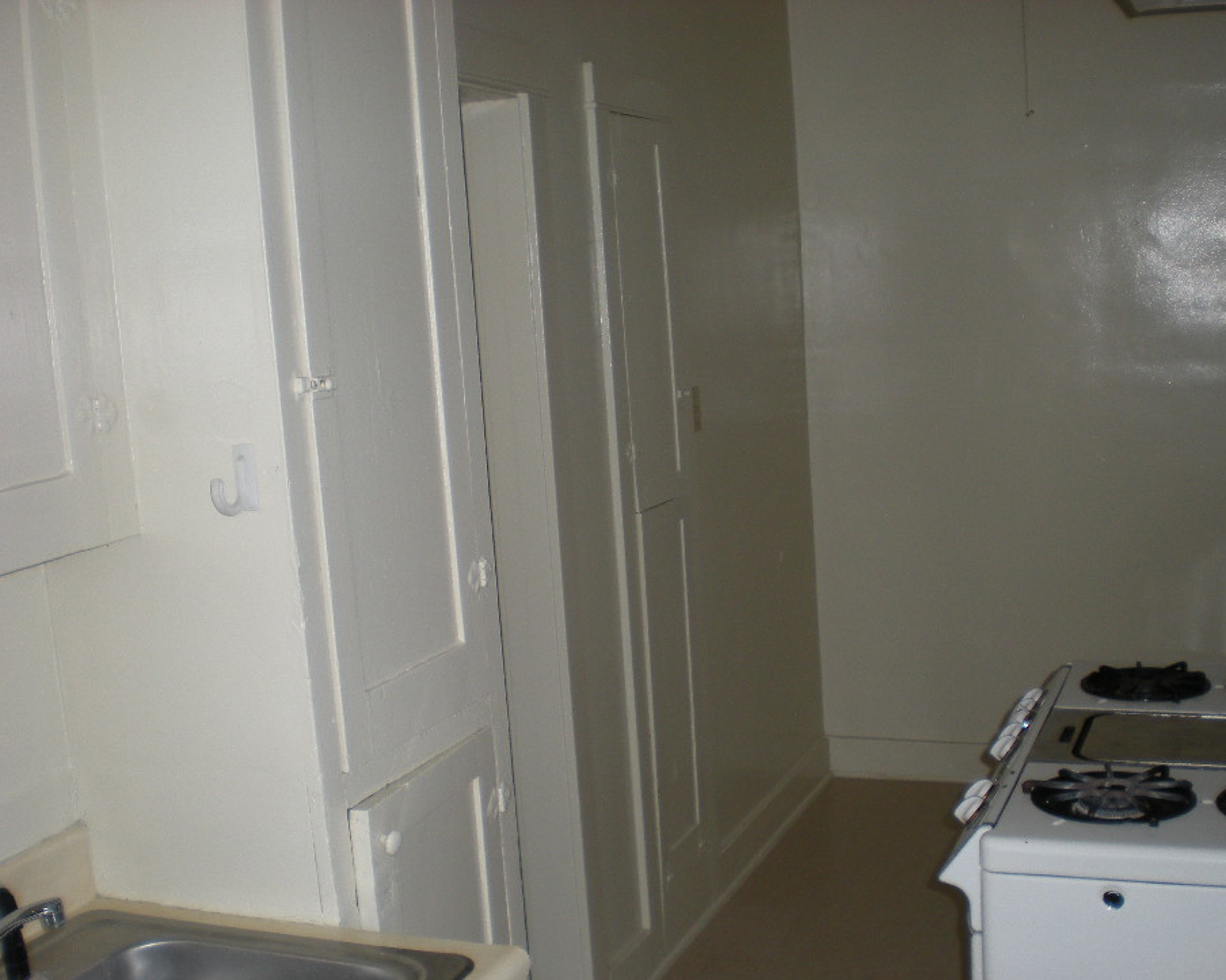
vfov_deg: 35.7
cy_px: 518
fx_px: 1524
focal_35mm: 42
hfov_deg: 43.7
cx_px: 686
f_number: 3.1
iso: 92
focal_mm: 6.3
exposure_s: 1/60
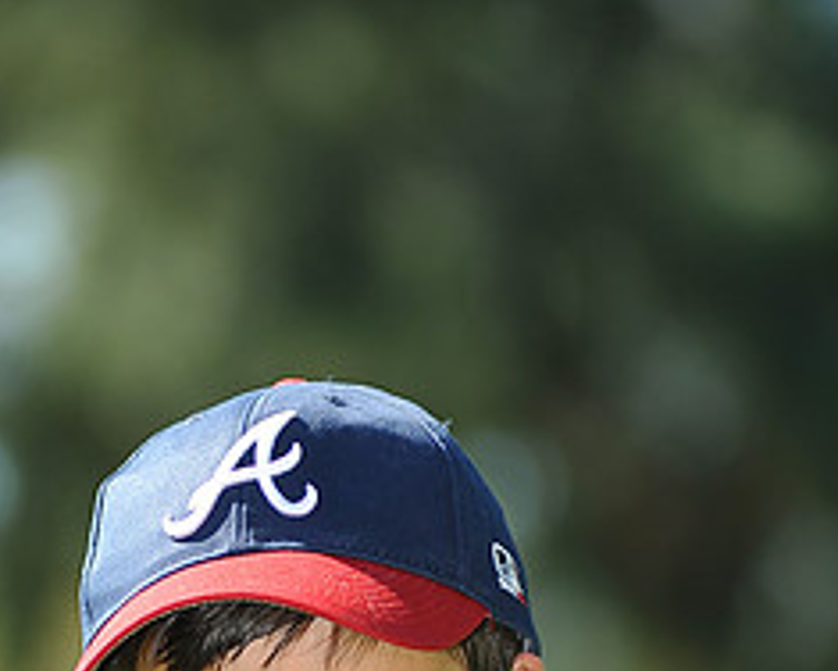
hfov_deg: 4.6
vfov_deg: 3.7
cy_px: 960
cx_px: 292
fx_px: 10342
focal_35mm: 417
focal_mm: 180
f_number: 4.5
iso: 200
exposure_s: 1/640
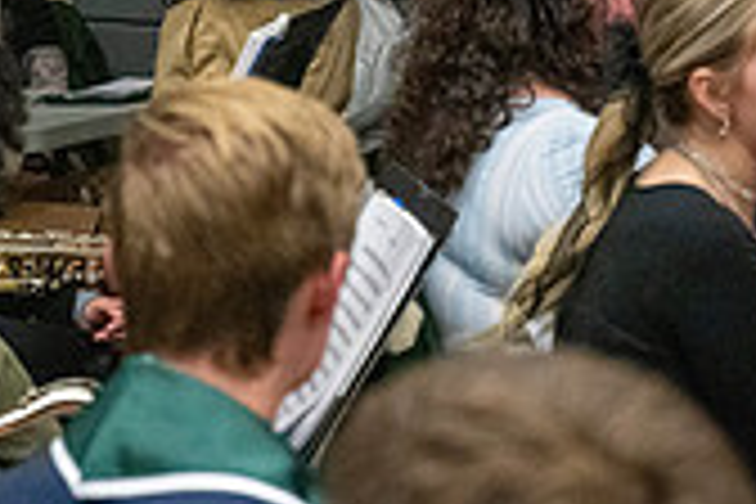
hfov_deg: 8.5
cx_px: 4
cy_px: -353
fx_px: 5061
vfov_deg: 5.6
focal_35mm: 241
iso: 10000
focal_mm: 70
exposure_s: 1/500
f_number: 4
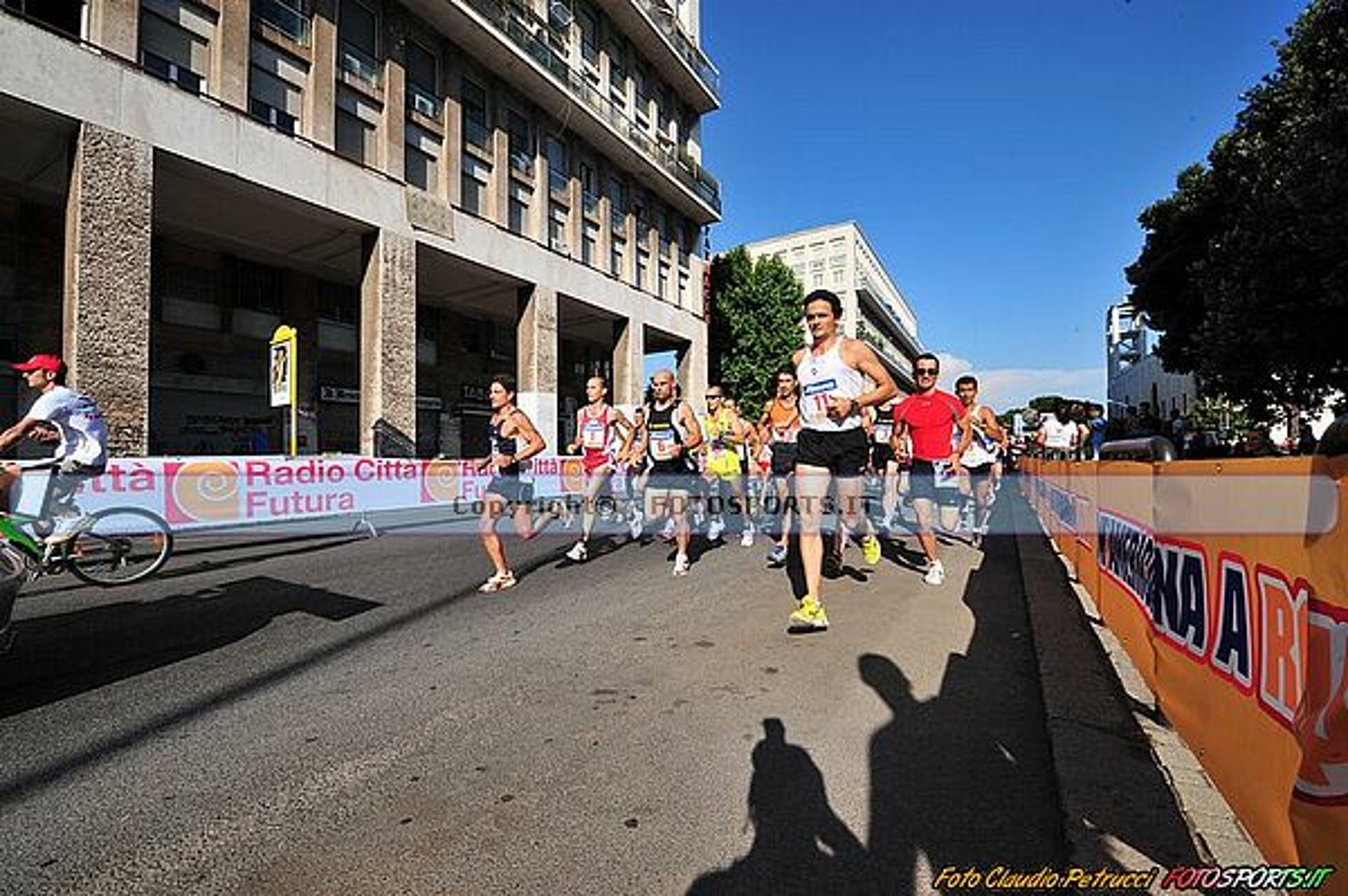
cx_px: 674
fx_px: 524
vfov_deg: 81.1
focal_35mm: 14
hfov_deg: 104.3
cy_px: 448
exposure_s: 1/400
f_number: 14
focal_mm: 14
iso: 400
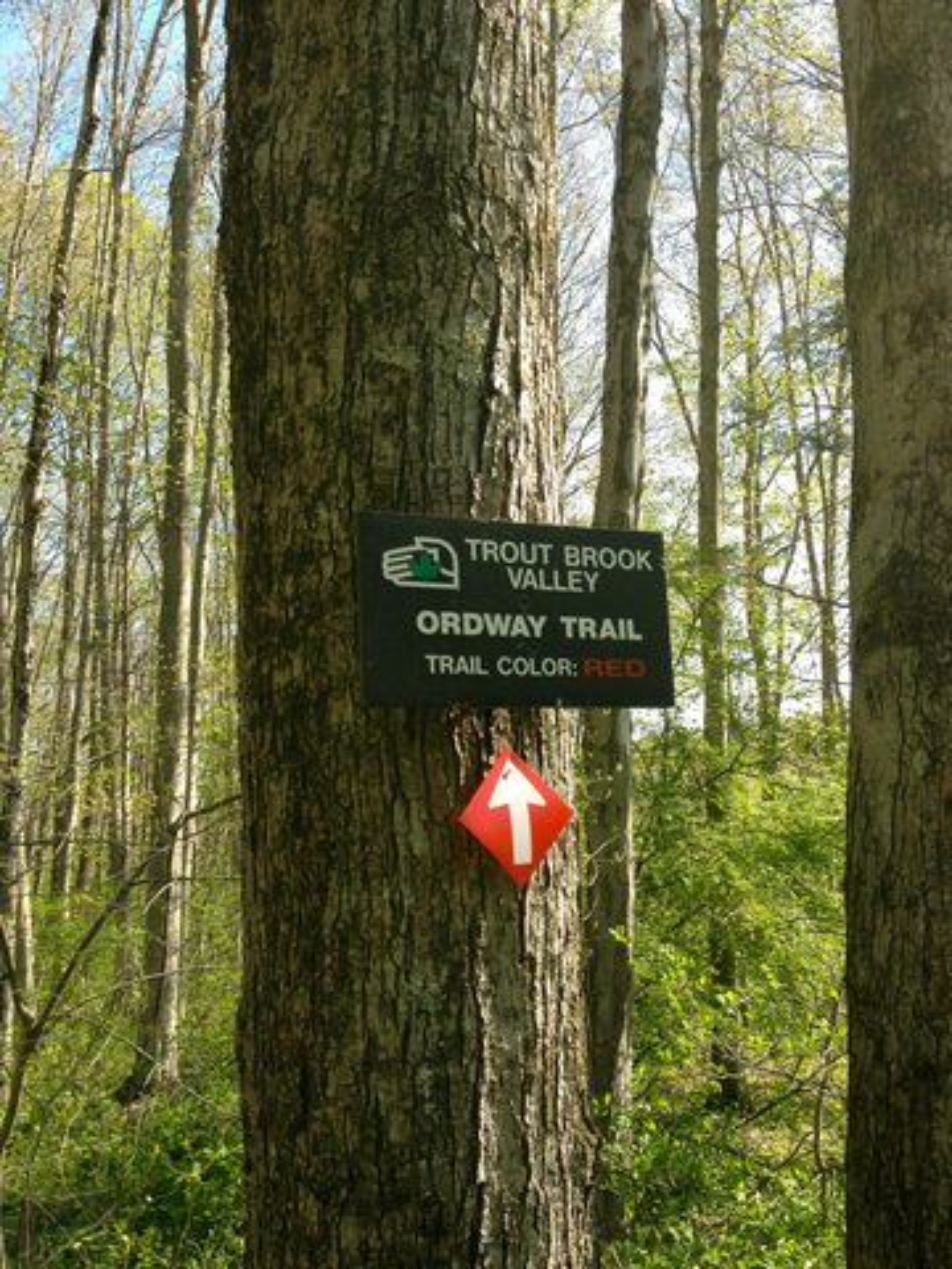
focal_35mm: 35
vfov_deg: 52.6
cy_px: 634
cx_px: 476
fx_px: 1283
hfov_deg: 40.7
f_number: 2.4
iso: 80
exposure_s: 1/386
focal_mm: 4.28
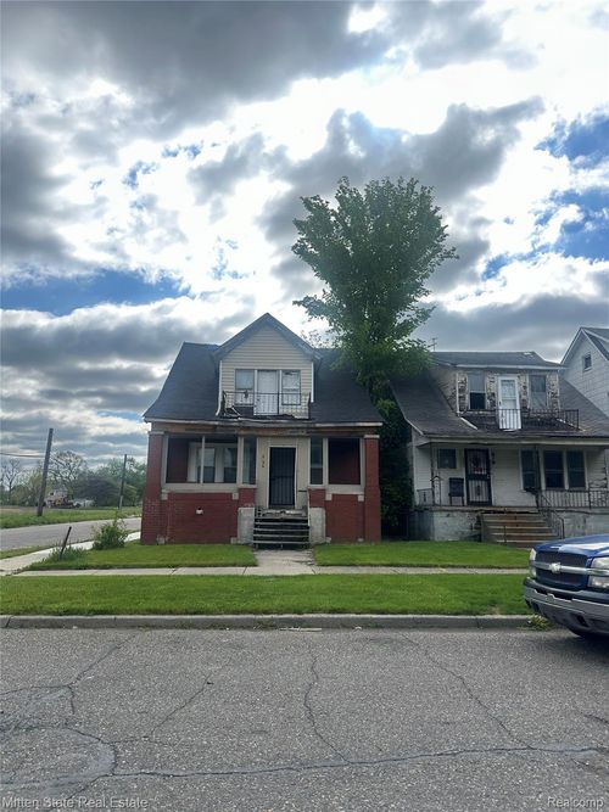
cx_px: 304
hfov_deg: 56.8
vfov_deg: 71.6
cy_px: 406
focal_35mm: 24
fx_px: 563
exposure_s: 1/2110
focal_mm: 6.86
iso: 80
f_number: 1.78
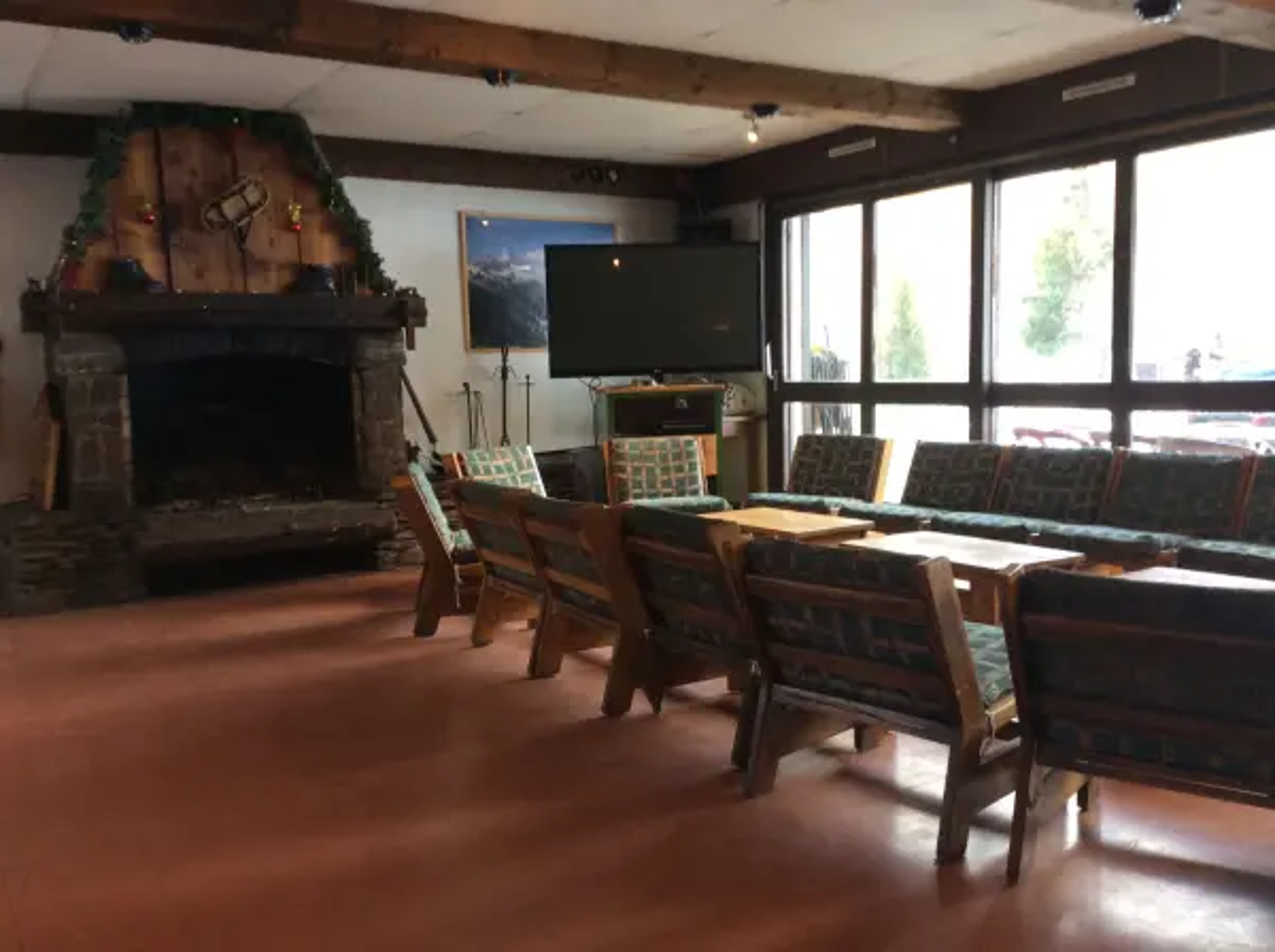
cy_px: 476
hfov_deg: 56.9
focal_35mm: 32
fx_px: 1177
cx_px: 638
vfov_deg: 44.0
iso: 64
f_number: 2.4
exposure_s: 1/24
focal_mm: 3.3
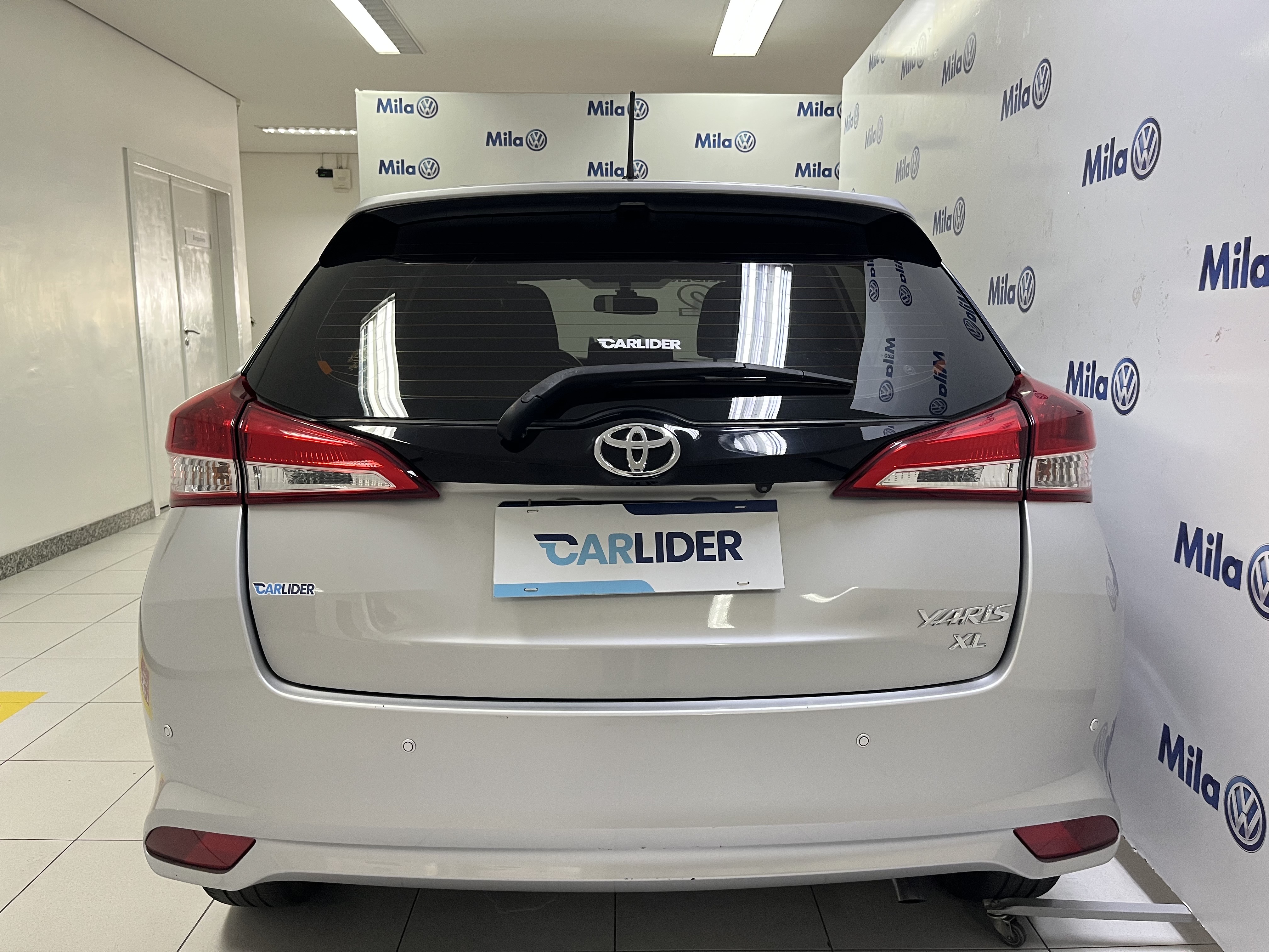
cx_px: 634
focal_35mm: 26
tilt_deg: -10.3
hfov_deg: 67.3
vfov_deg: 53.1
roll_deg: -0.2
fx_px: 953
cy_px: 476
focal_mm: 5.1
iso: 160
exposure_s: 1/60
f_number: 1.6
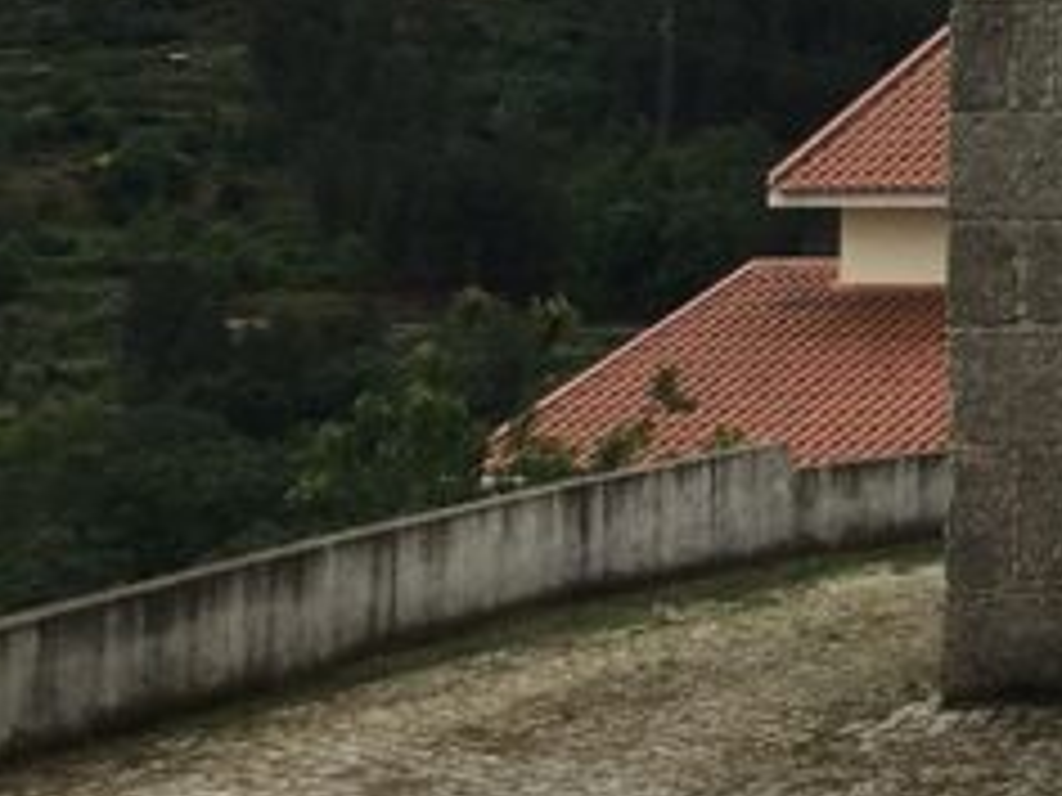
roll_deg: +0.9
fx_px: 3866
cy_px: -463
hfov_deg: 14.0
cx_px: 1868
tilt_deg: +8.9
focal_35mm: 126
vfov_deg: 11.2
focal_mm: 4.15
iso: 25
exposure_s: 1/2262
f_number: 2.2
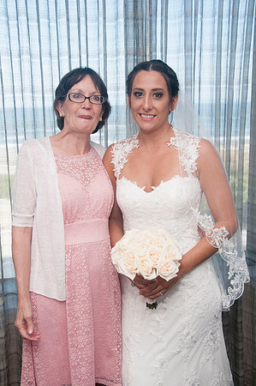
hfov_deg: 31.8
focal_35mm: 42
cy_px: 193
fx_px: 449
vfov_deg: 46.4
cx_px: 128
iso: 400
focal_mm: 28
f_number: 6.3
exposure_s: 1/250
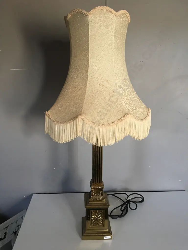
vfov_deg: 61.7
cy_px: 125
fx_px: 210
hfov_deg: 48.2
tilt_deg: -10.2
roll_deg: -2.8
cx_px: 94
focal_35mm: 29
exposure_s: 1/17
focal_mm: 4.15
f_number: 2.2
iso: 100
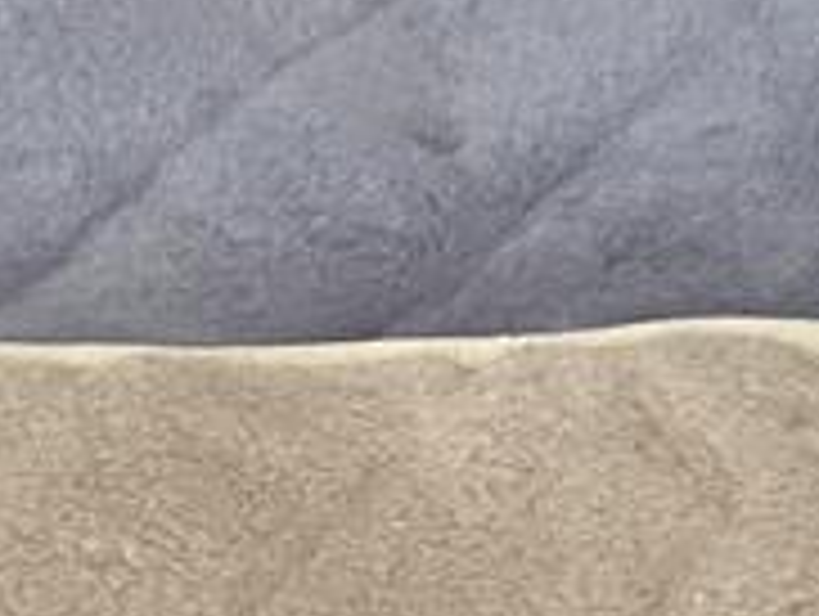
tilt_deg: -52.5
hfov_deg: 13.2
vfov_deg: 10.0
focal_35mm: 146
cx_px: -158
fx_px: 3459
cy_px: 755
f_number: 1.8
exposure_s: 1/60
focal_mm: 4.25
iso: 200
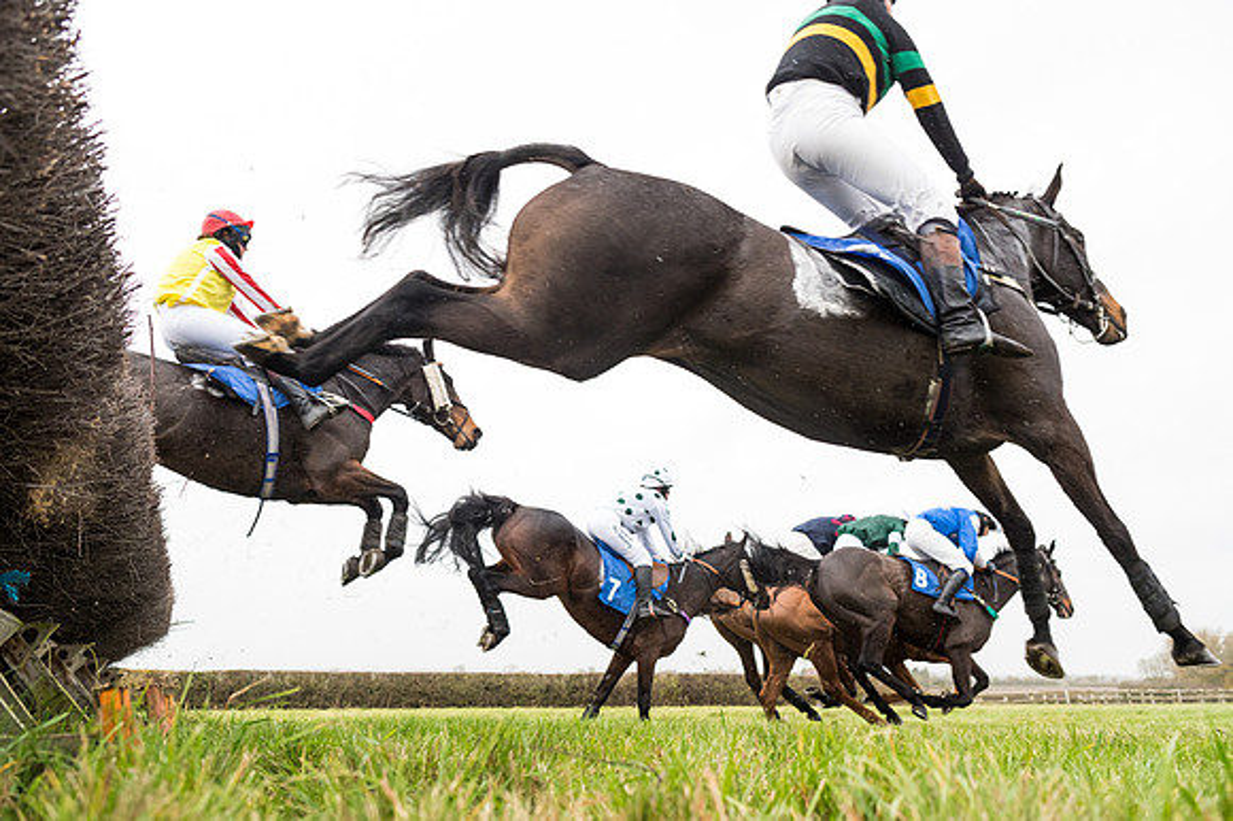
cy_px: 410
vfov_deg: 37.8
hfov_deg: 54.5
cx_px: 616
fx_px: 1198
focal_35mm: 35
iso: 2500
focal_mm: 35
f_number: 5
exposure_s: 1/1000
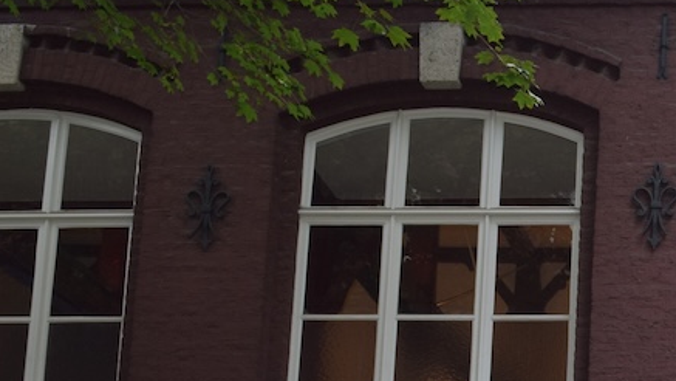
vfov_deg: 12.1
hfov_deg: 20.0
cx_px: 897
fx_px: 1739
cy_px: 506
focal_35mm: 97
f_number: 5.6
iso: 200
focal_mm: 18
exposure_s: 1/125
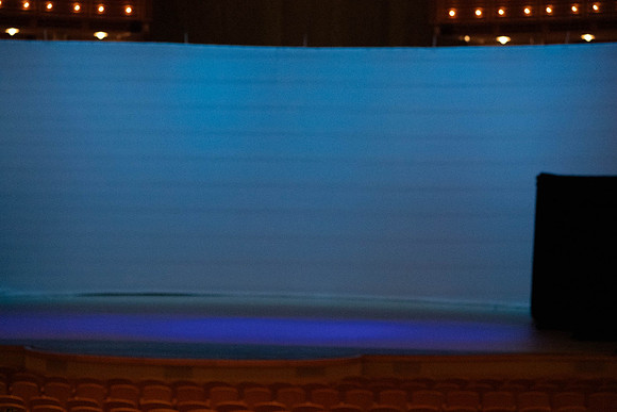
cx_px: 308
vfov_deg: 13.7
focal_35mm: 100
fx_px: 1714
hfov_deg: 20.4
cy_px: 206
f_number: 5.6
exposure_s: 1/400
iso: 16000
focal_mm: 100
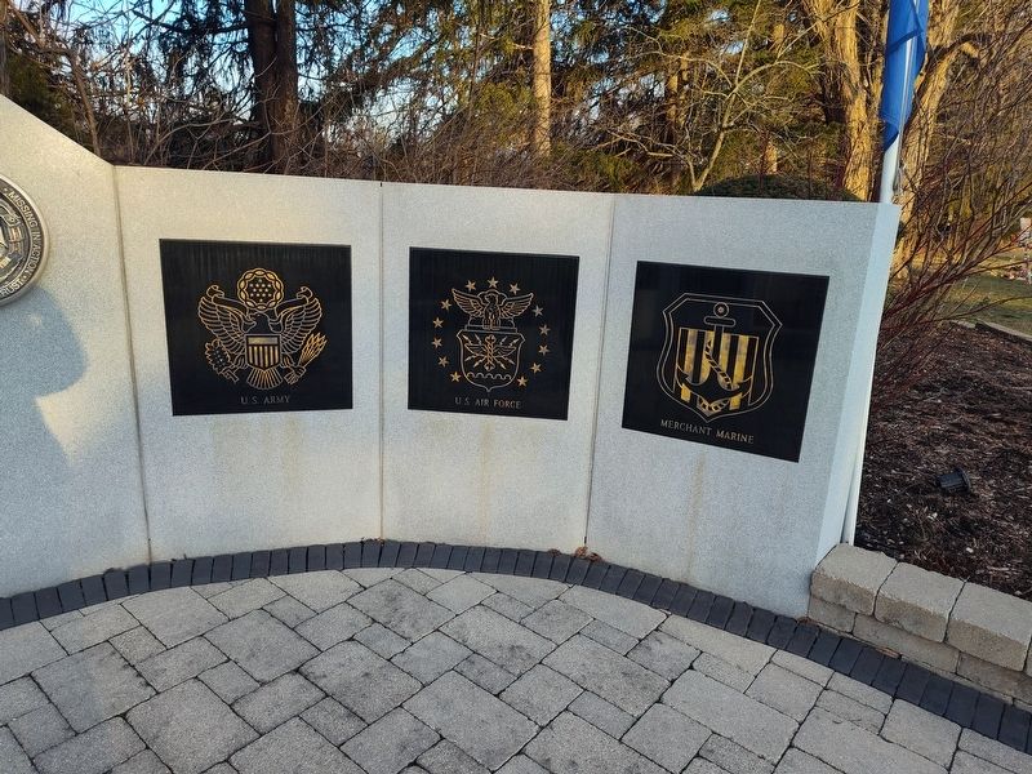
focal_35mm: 23
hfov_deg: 73.9
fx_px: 686
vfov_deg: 58.9
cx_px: 516
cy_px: 387
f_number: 1.8
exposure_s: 1/202
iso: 100
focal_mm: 5.56
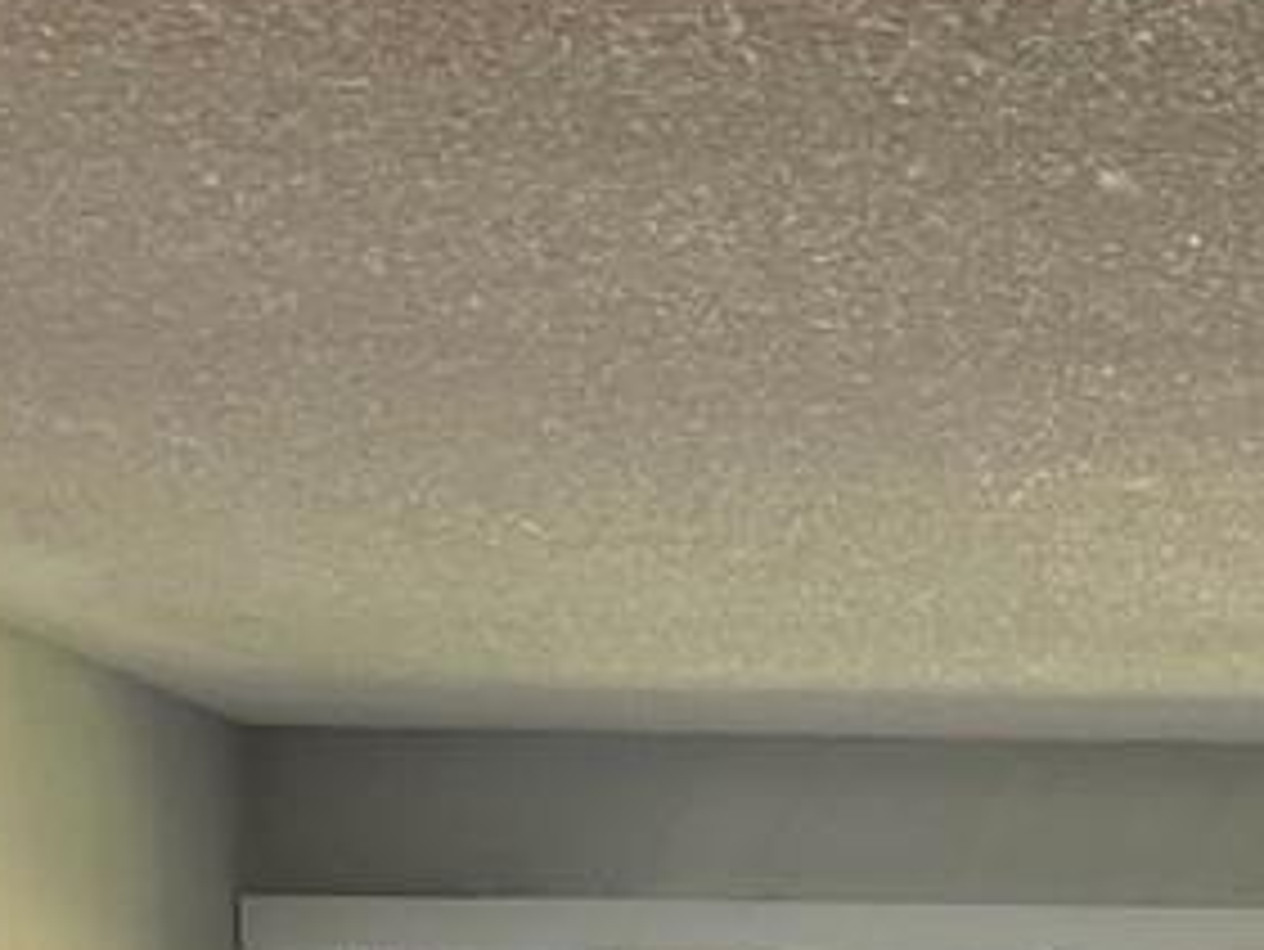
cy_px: 2346
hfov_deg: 12.7
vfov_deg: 9.0
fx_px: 5407
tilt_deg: -10.6
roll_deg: -0.7
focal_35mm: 148
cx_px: 1808
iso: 64
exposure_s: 1/60
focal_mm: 5.7
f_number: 1.5
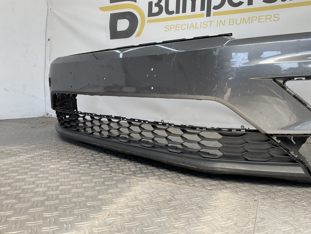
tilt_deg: -6.8
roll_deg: -3.3
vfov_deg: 48.2
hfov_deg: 61.7
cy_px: 117
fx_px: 261
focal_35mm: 29
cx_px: 156
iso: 16
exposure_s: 1/281
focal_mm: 3
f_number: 1.8
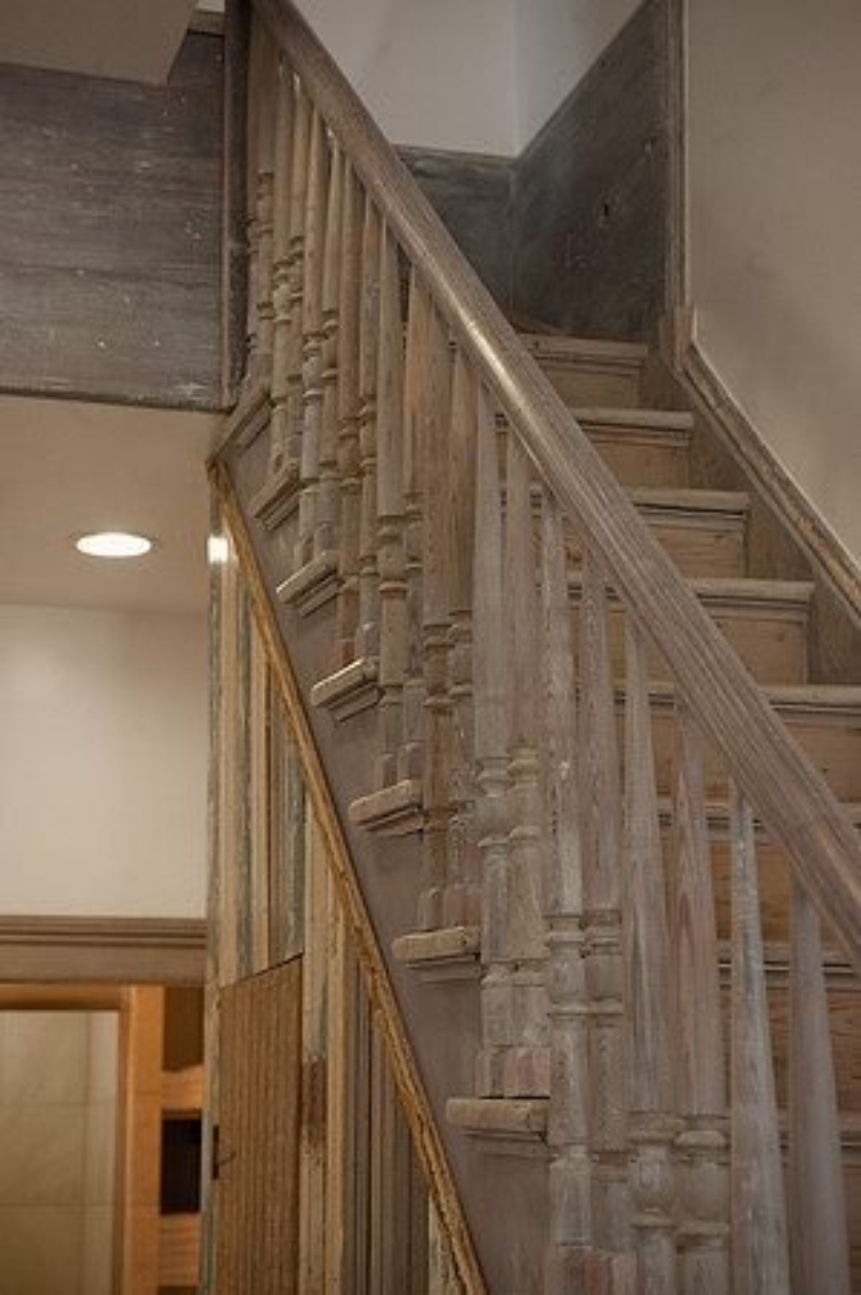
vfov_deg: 28.9
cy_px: 648
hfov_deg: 19.4
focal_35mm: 70
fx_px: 2517
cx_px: 430
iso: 1250
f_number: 5.6
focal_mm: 70
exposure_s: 1/125
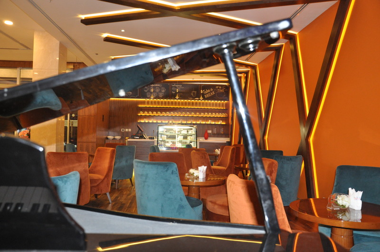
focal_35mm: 27
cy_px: 126
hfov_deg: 67.5
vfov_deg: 47.8
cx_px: 190
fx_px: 285
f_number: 5
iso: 1600
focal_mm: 18
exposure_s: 1/60
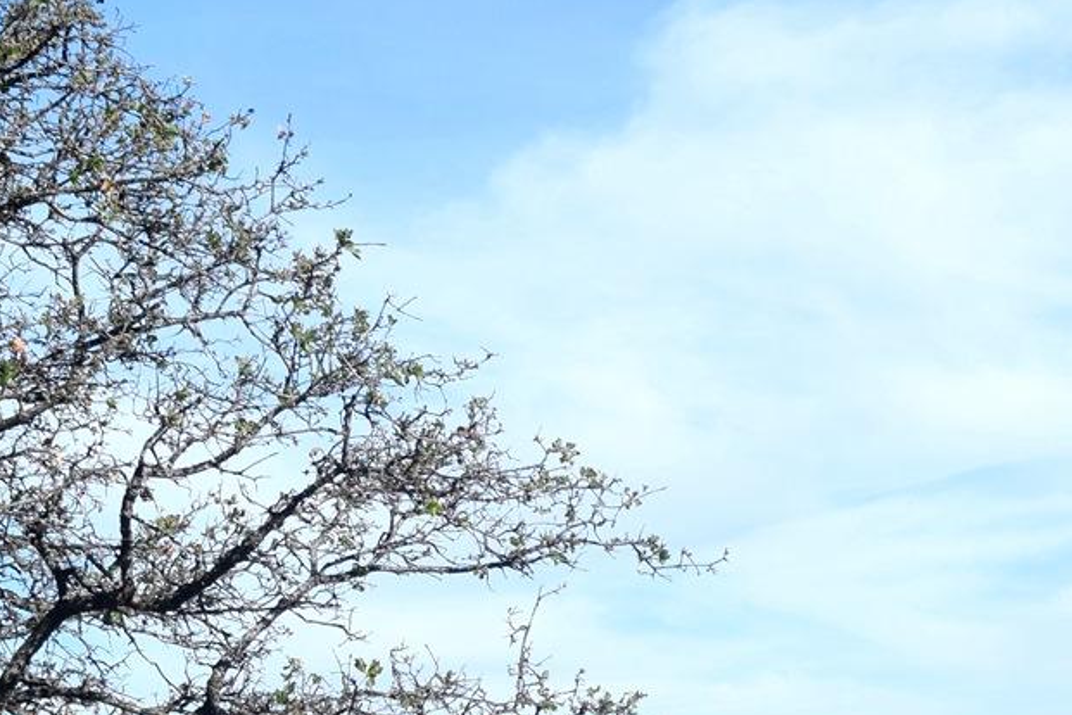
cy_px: 974
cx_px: 872
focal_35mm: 117
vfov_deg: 11.3
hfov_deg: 17.3
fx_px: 3497
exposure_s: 1/400
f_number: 10
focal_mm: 27
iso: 200
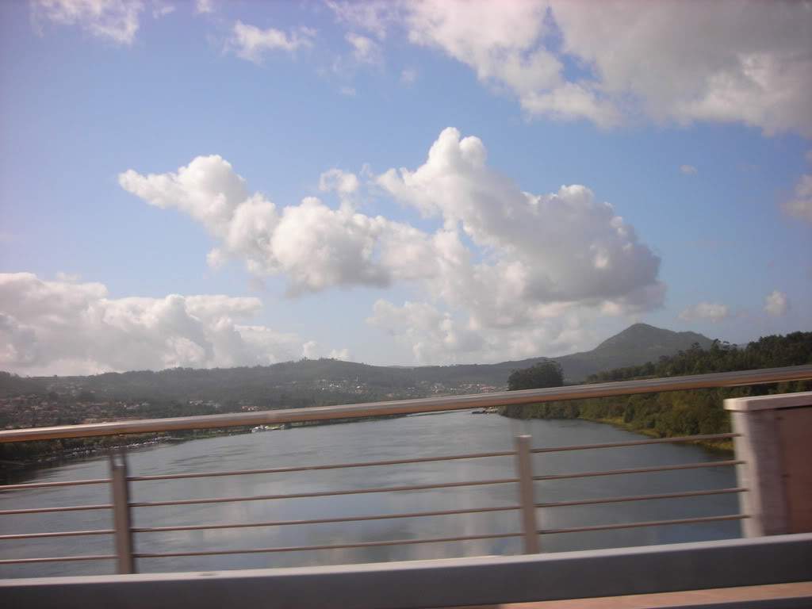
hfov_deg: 49.0
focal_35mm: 38
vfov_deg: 37.7
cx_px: 406
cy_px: 304
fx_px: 891
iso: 50
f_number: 6.4
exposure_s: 1/262
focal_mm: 6.3
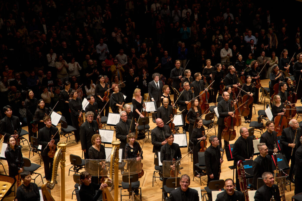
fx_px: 587
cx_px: 151
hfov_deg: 28.8
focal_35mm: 70
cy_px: 100
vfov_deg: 19.5
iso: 800
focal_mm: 70
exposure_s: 1/200
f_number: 2.8
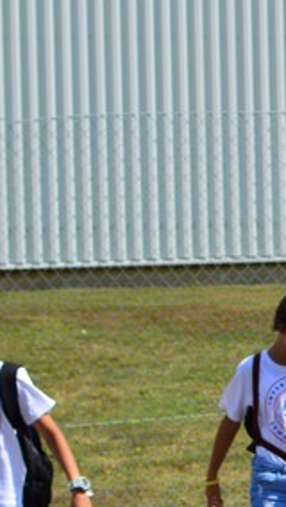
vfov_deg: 10.9
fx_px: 2665
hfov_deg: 5.8
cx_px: 829
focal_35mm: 198
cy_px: 369
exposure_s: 1/1000
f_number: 4
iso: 100
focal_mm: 35
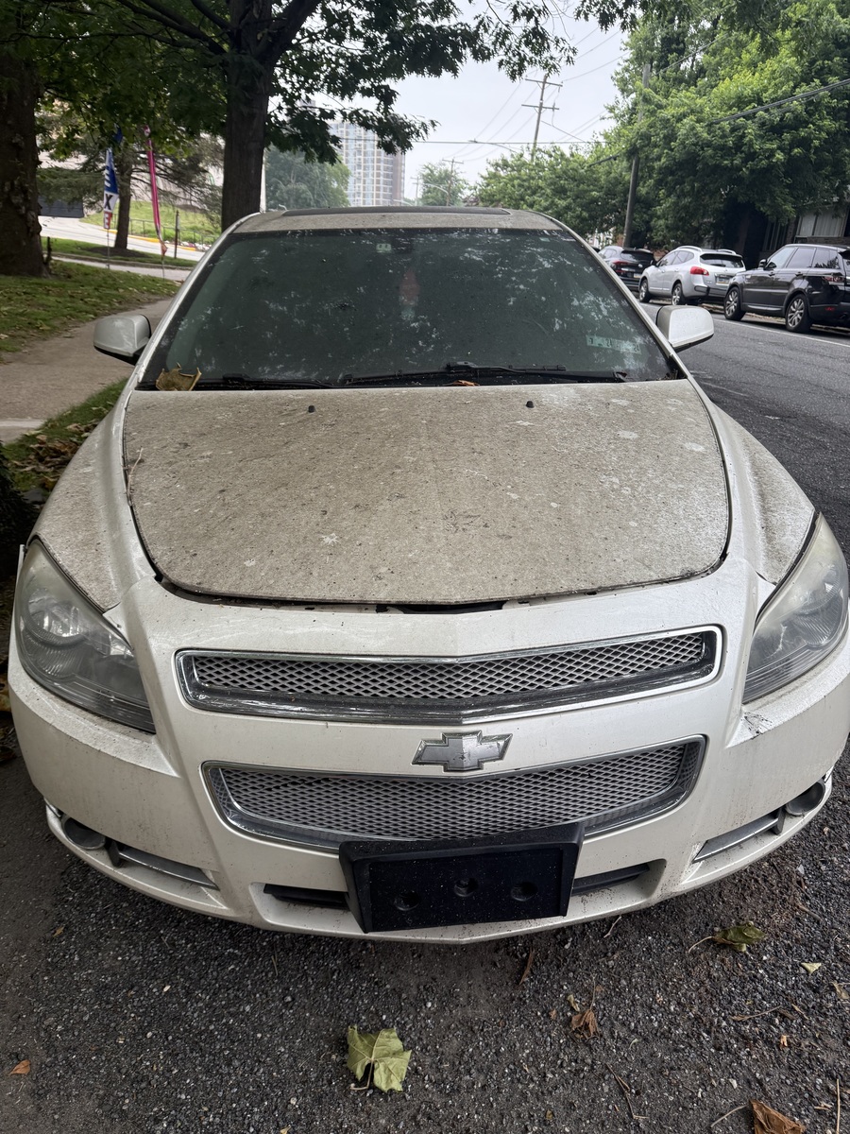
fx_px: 786
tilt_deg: -21.6
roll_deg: -2.6
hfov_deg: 56.8
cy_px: 567
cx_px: 425
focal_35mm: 24
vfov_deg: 71.6
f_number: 1.78
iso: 160
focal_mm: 6.76
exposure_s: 1/218
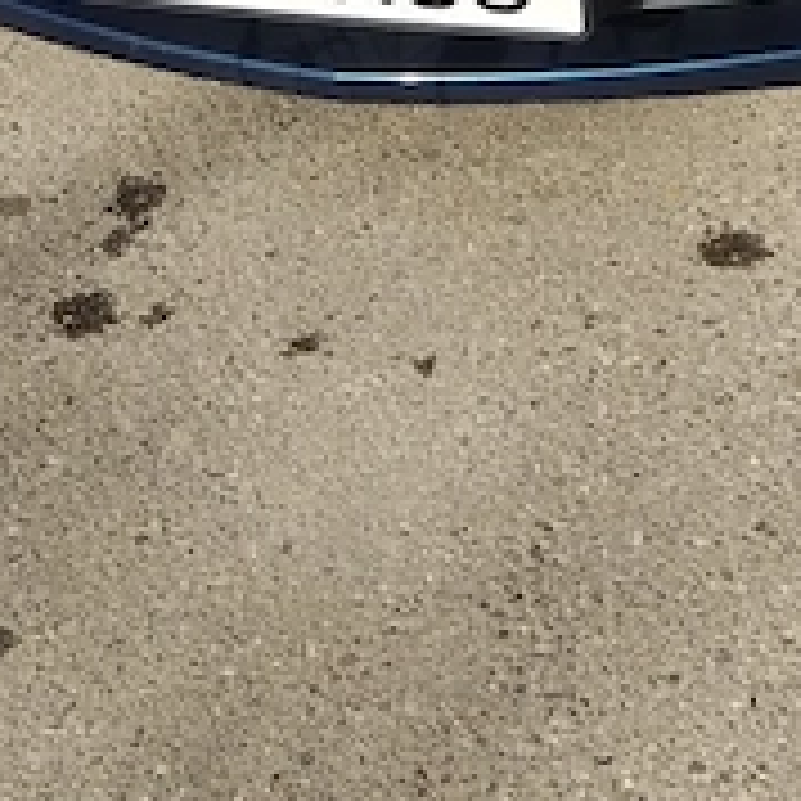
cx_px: 688
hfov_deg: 16.7
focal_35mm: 103
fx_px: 2696
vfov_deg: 15.2
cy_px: -504
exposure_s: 1/924
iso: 100
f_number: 1.8
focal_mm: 4.75
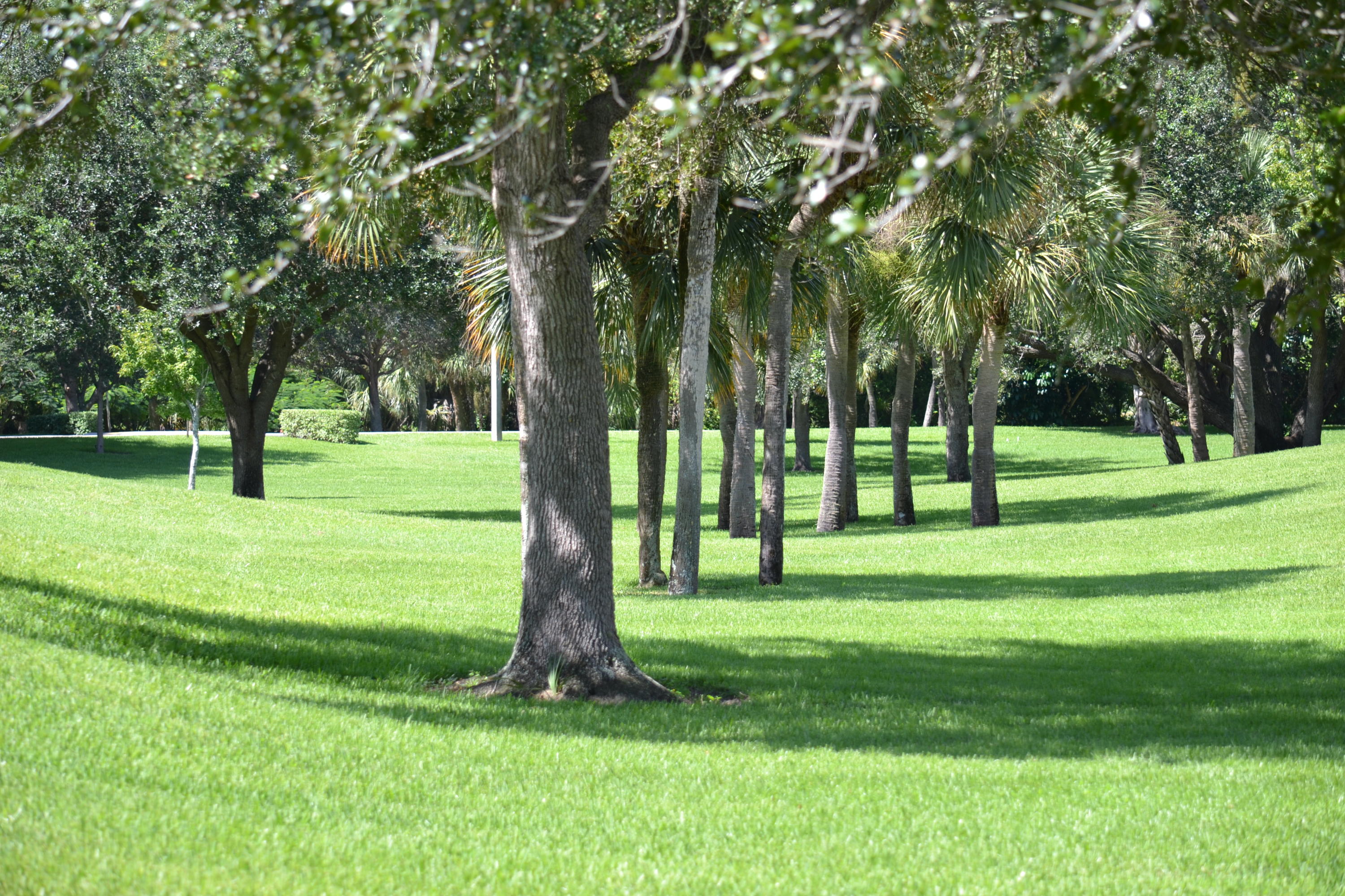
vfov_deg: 9.0
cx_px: 672
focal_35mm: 153
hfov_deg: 13.4
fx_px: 5716
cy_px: 448
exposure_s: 1/160
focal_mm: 102
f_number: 4.8
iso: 100
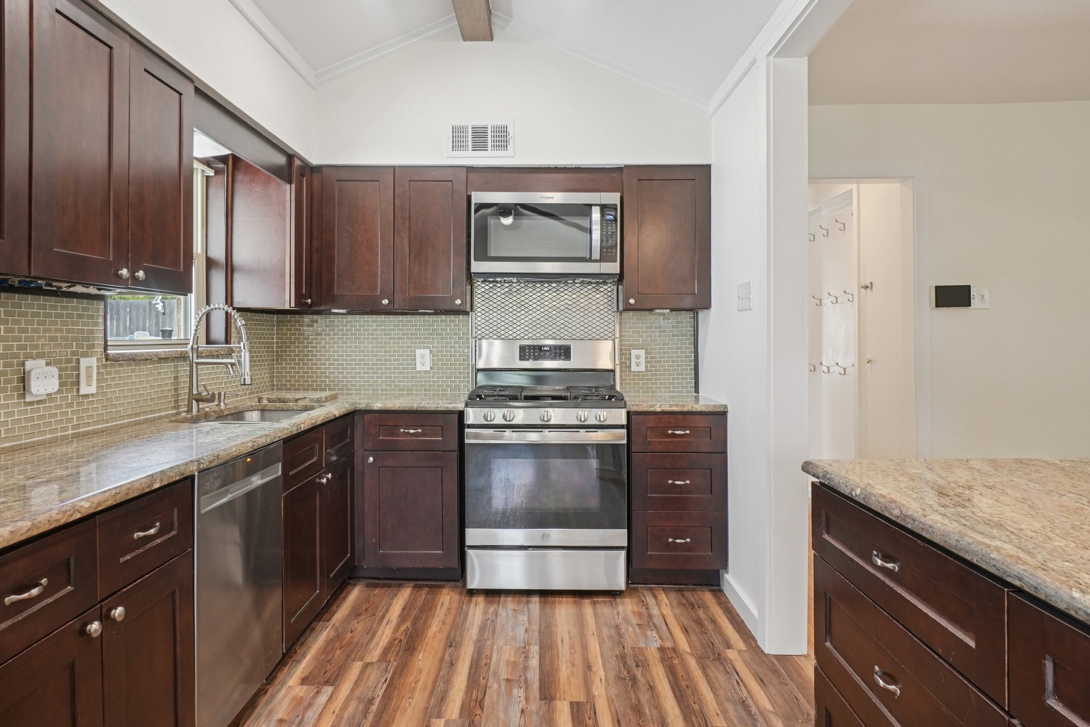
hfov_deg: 81.2
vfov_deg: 59.5
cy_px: 364
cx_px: 545
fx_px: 636
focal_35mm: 21
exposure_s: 1/13
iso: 400
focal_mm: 14
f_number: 8
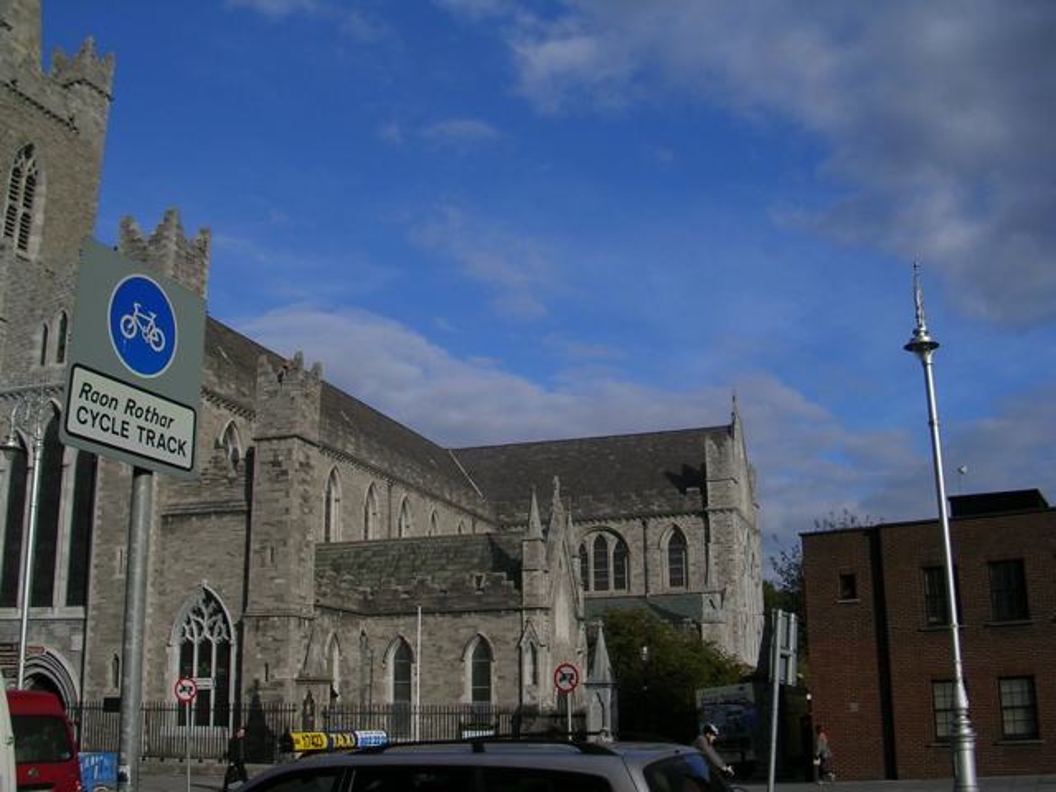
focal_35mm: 38
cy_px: 396
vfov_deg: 37.7
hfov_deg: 49.0
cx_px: 528
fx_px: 1159
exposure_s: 1/1500
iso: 50
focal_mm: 5.8
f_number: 2.8
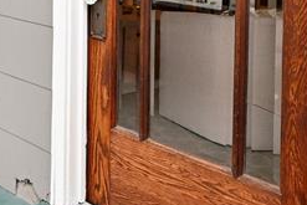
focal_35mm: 58
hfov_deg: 28.1
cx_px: -98
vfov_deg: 21.5
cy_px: -48
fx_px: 495
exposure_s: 1/60
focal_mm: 14
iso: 320
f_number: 6.3
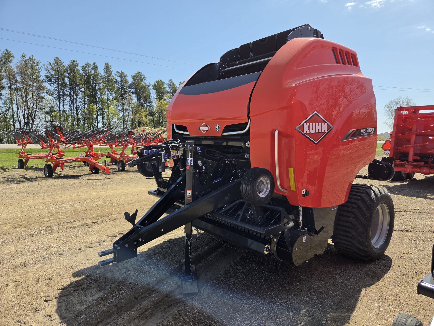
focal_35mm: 23
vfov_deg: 58.9
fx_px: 288
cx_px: 217
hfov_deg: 73.9
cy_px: 163
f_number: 1.8
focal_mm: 5.4
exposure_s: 1/3707
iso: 80
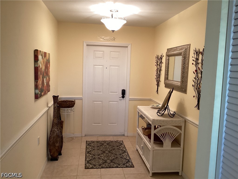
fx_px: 213
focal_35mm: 31
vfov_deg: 45.4
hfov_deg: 58.4
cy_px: 90
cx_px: 119
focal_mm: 3.3
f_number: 2.4
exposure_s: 1/60
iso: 200
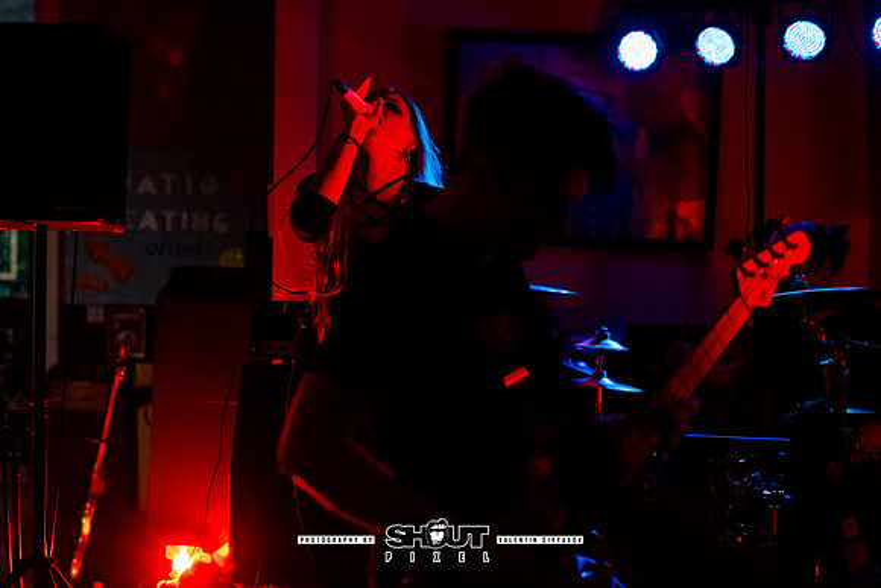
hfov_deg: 32.2
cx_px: 343
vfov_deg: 21.8
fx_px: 1523
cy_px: 343
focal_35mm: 62
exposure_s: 1/160
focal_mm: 50
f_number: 2
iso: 3200
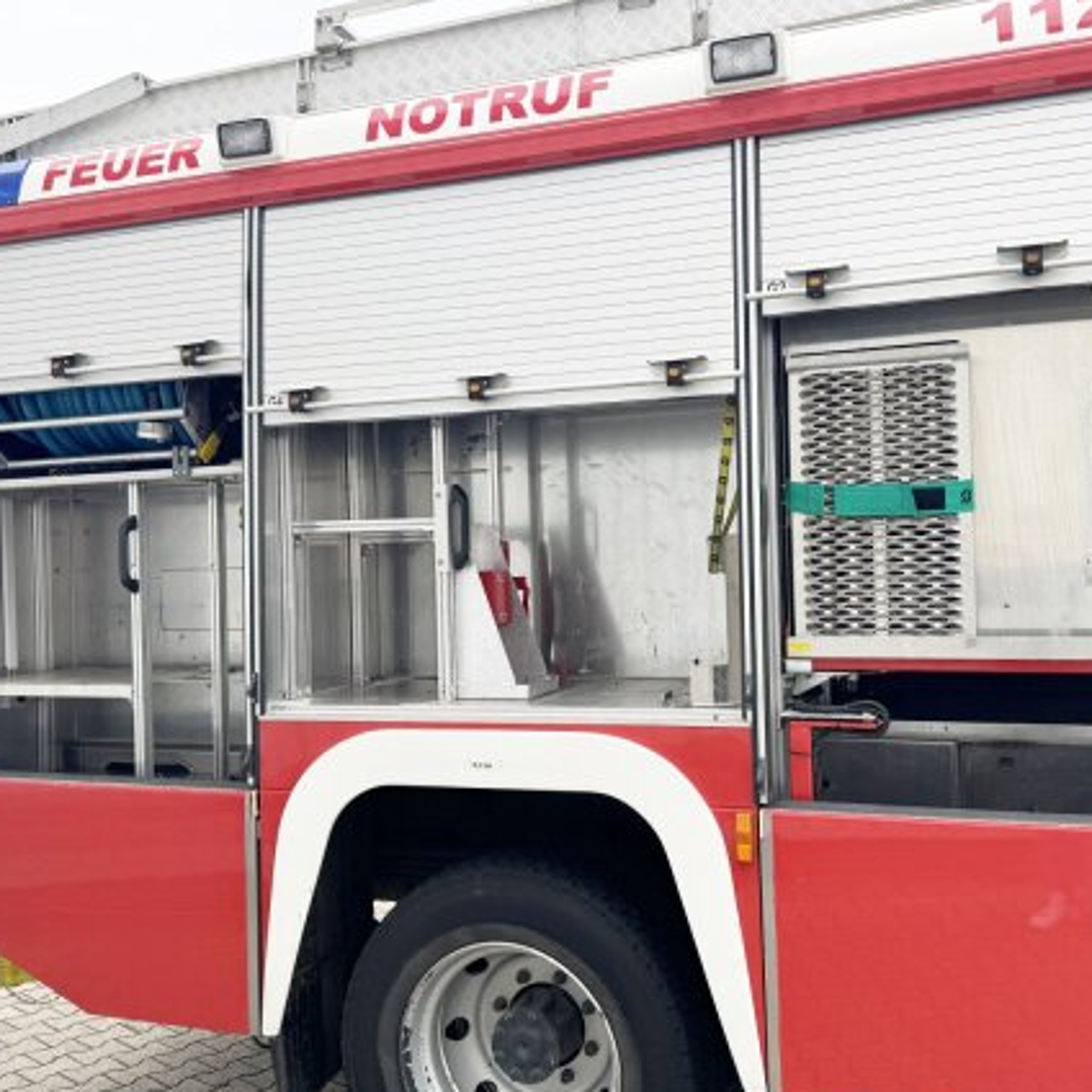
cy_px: 546
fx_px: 1142
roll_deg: +4.0
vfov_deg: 51.1
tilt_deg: +2.3
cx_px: 626
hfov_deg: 50.9
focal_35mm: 32
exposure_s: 1/433
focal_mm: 6.76
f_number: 1.78
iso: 80
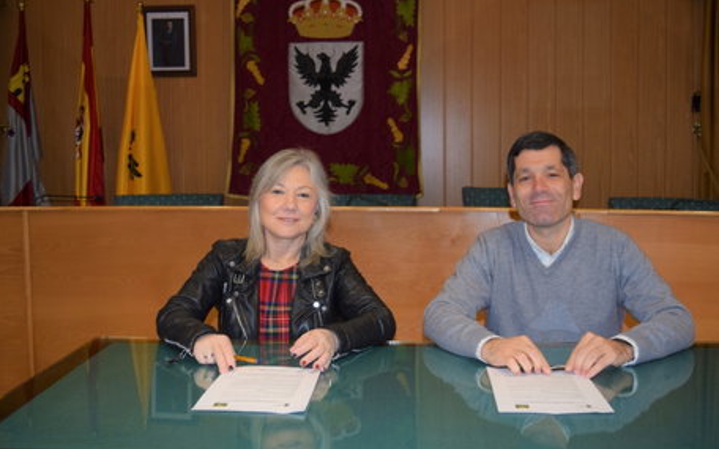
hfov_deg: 52.7
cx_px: 358
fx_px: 725
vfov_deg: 34.4
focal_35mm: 37
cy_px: 214
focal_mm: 24
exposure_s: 1/80
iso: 800
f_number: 4
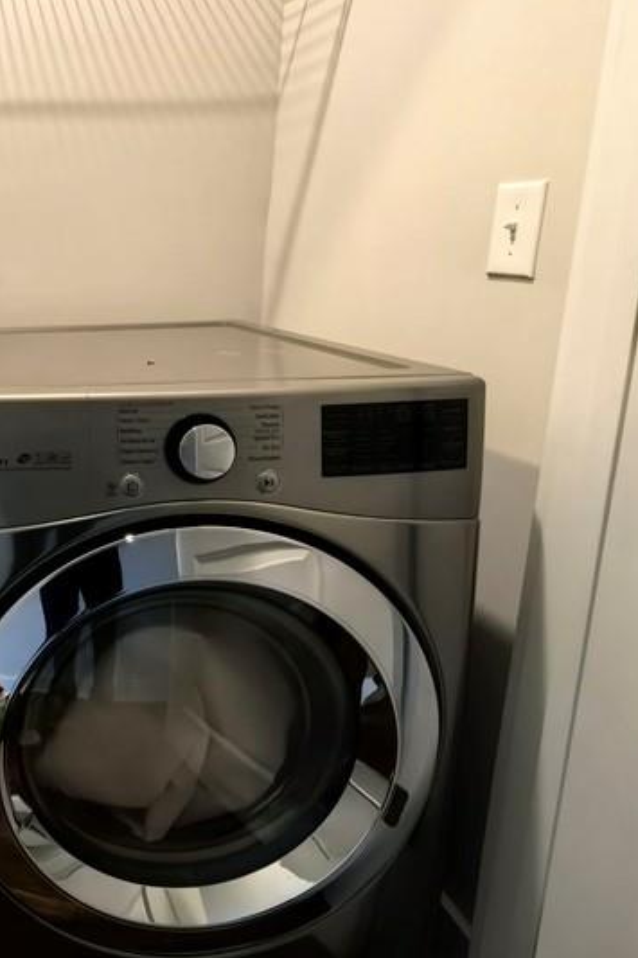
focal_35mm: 26
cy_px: 385
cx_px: -90
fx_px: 692
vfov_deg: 68.7
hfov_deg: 39.1
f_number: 2.2
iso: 500
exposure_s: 1/30
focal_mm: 1.95
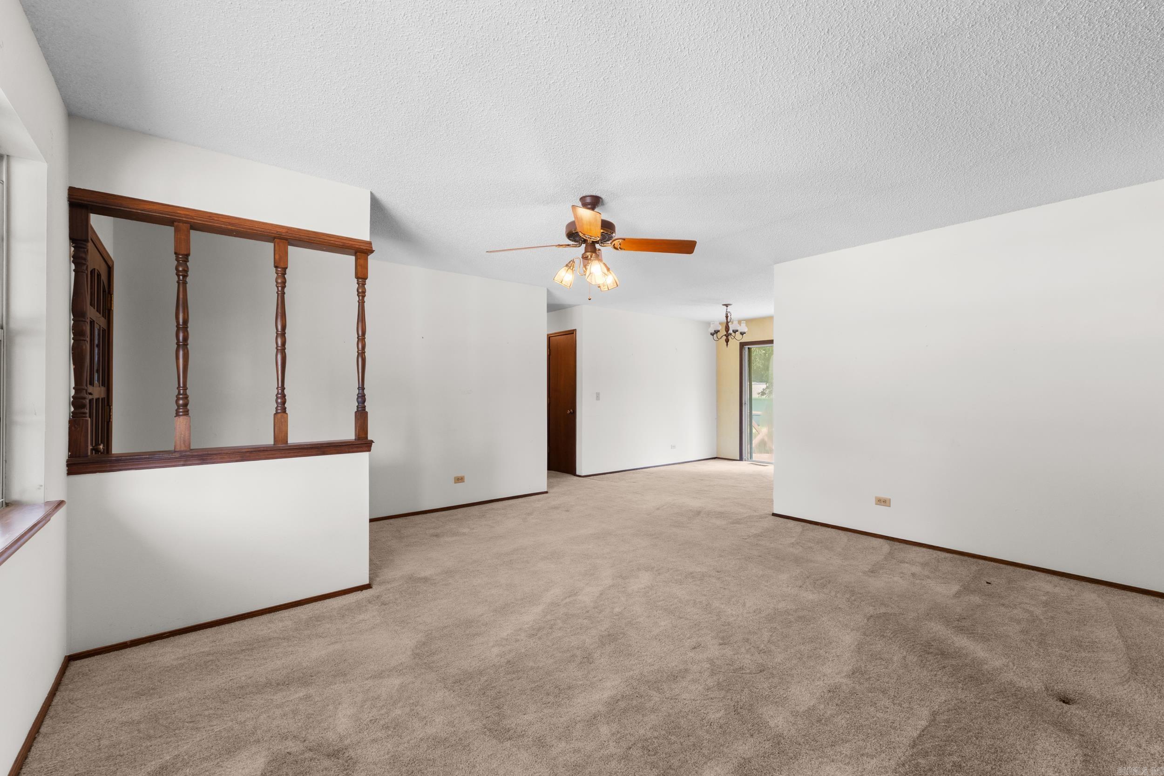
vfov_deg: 77.3
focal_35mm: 15
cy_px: 388
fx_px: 485
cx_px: 582
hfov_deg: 100.4
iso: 200
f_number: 9
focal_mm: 10
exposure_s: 1/1.25
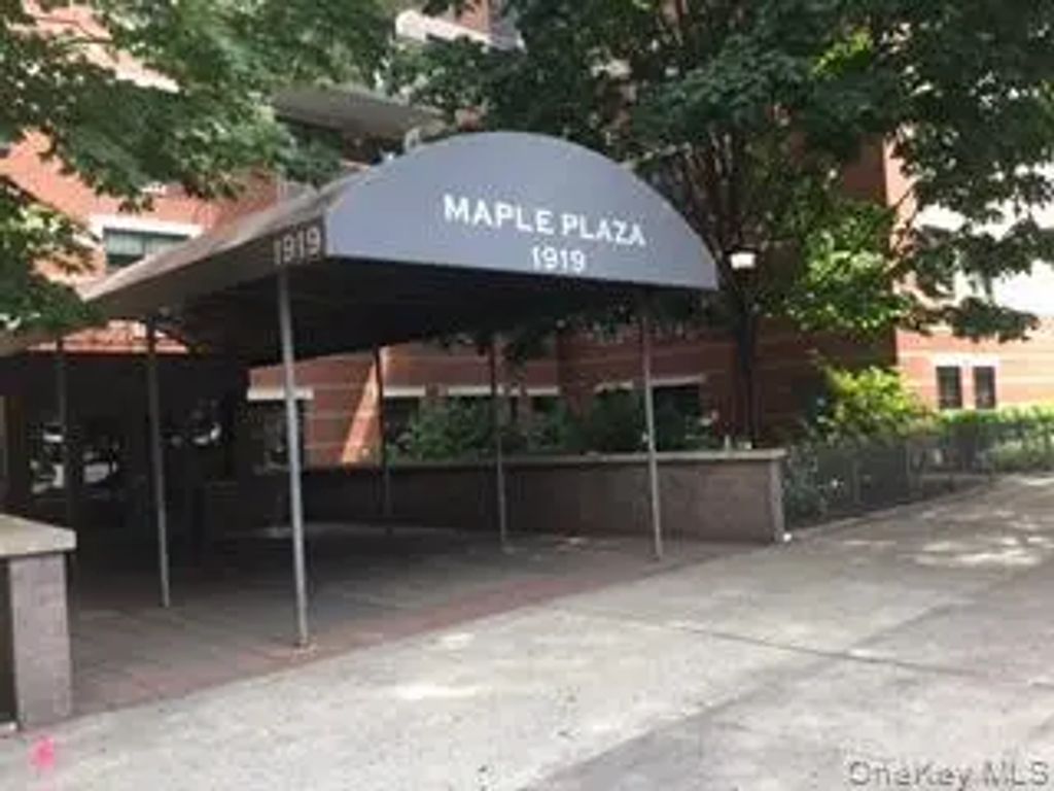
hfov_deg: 58.4
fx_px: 944
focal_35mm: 31
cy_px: 396
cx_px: 527
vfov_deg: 45.4
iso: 25
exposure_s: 1/120
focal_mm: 3.3
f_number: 2.4
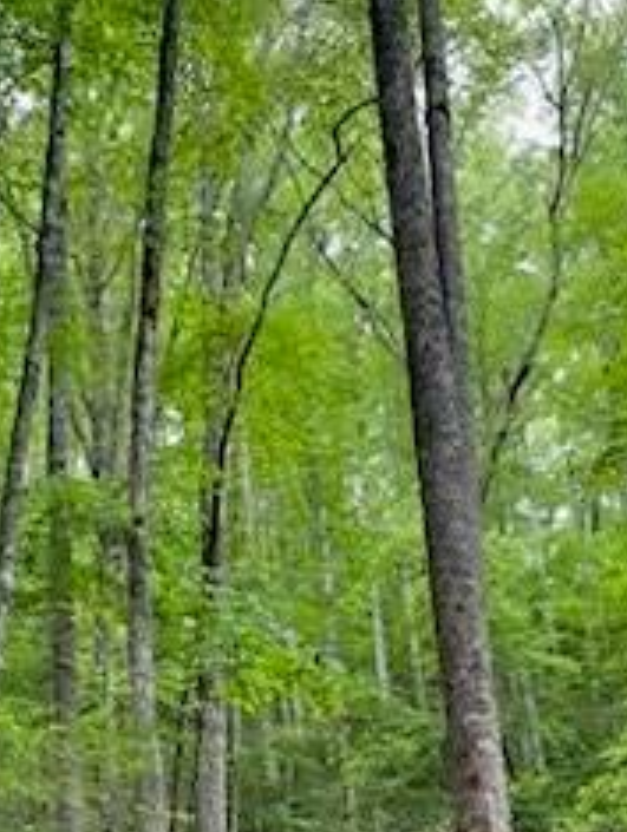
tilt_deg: +22.3
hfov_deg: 27.4
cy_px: 673
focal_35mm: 53
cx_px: 198
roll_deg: +4.6
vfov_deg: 34.9
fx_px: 1277
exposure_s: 1/121
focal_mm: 4.2
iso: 50
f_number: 1.6
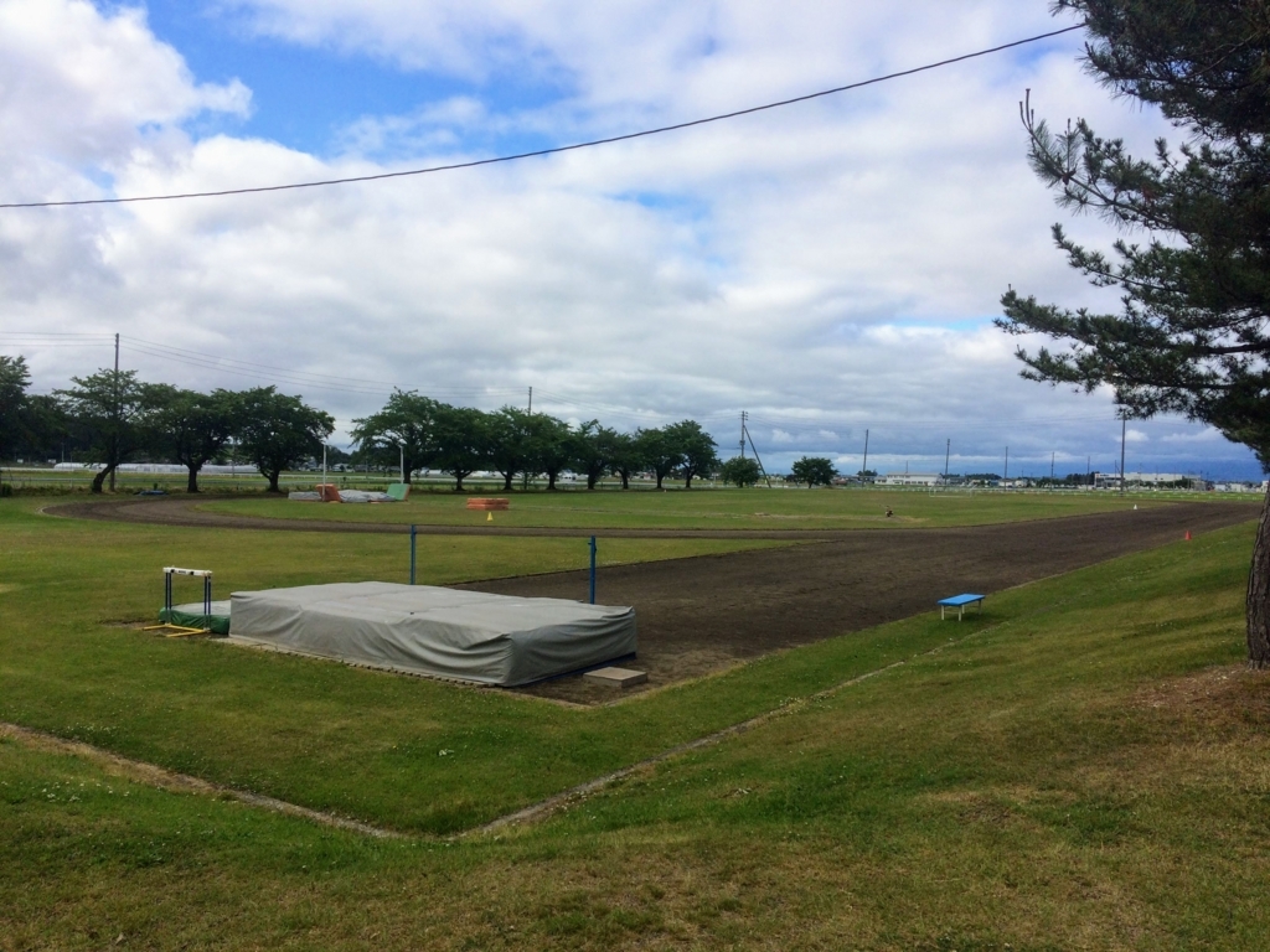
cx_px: 635
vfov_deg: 48.2
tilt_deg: -2.3
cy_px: 476
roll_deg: -1.3
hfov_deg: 61.7
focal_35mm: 29
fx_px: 1064
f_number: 2.2
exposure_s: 1/2053
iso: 32
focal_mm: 4.15
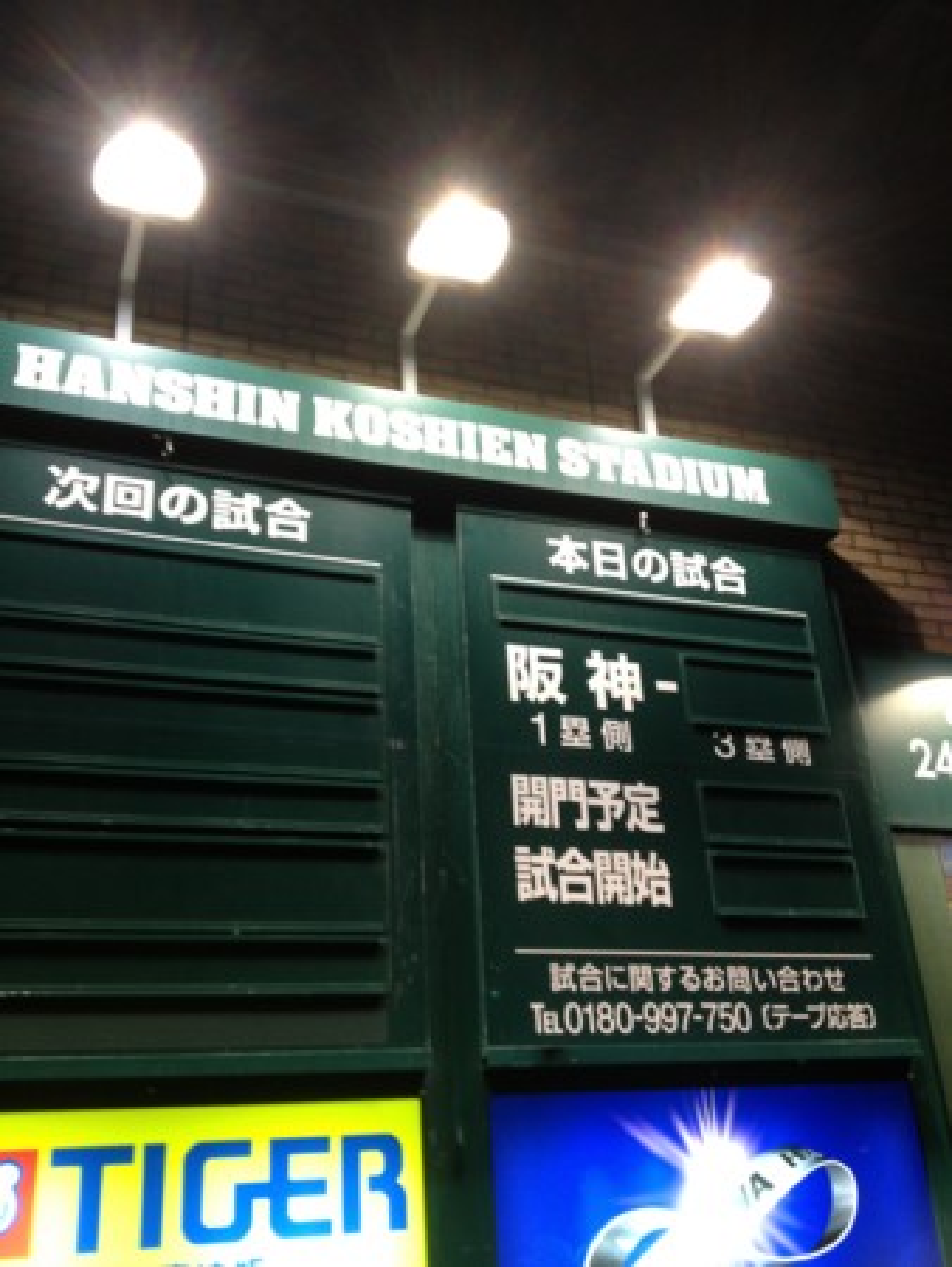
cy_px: 634
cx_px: 476
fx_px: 1282
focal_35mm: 35
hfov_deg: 40.7
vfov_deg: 52.6
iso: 64
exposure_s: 1/20
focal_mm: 4.28
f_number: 2.4
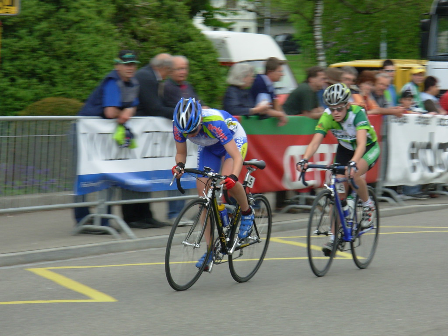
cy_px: 168
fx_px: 2459
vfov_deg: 7.8
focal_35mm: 190
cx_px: 224
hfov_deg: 10.4
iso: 77
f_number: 8.4
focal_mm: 31.4
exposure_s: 1/90.5
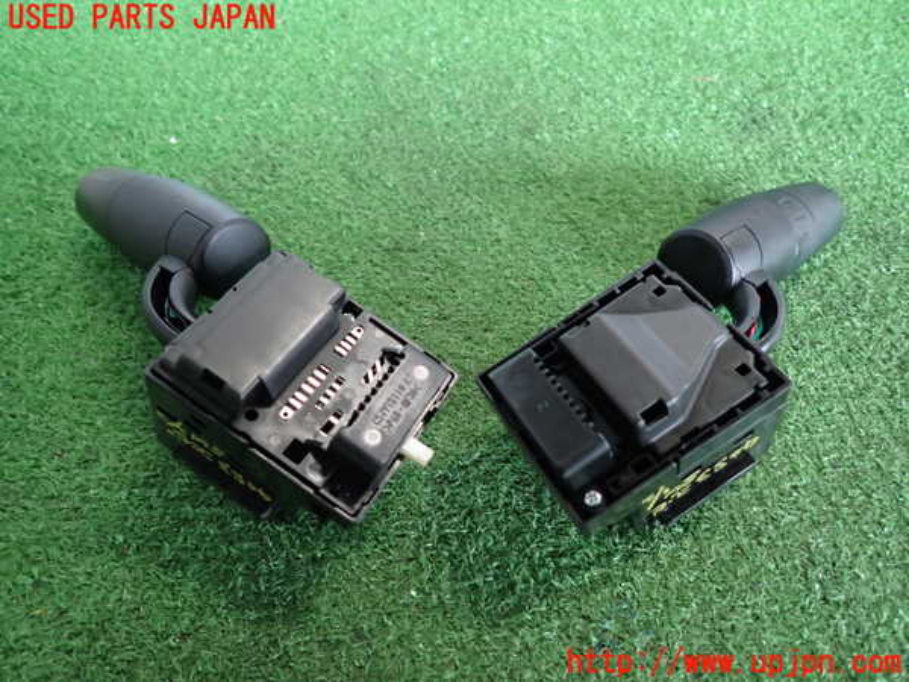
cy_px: 341
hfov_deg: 69.4
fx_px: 656
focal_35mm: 25
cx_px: 454
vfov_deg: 54.9
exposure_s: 1/30
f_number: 2
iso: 320
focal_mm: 4.5
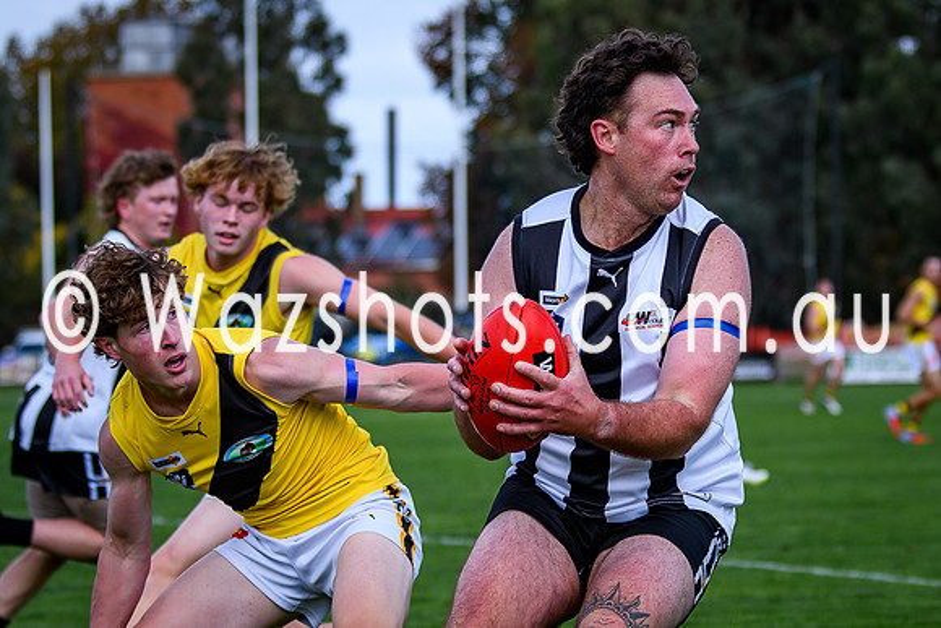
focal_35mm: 189
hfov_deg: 10.9
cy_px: 389
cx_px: 611
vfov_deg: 7.3
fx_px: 4941
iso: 125
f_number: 2.8
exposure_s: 1/2000
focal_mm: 70
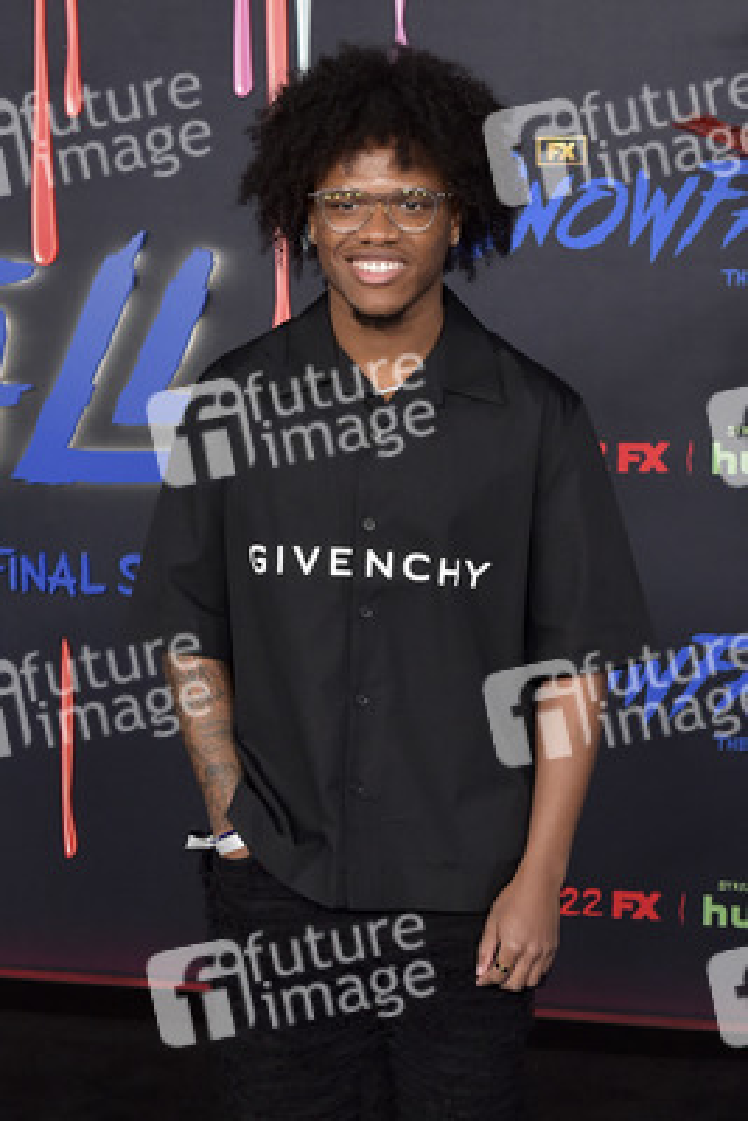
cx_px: 374
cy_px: 560
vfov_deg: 41.1
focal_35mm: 48
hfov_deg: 28.1
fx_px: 1495
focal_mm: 48
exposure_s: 1/250
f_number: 6.3
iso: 2000
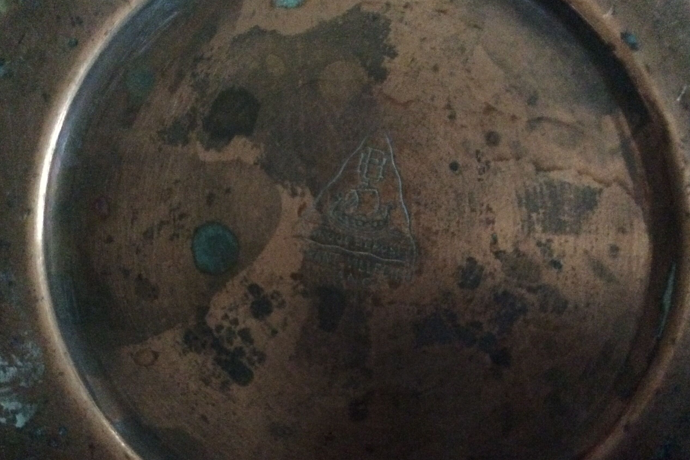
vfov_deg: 38.8
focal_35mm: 34
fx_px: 652
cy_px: 257
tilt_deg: -80.2
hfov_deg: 55.8
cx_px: 349
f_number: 2.4
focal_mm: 3.3
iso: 800
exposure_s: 1/17
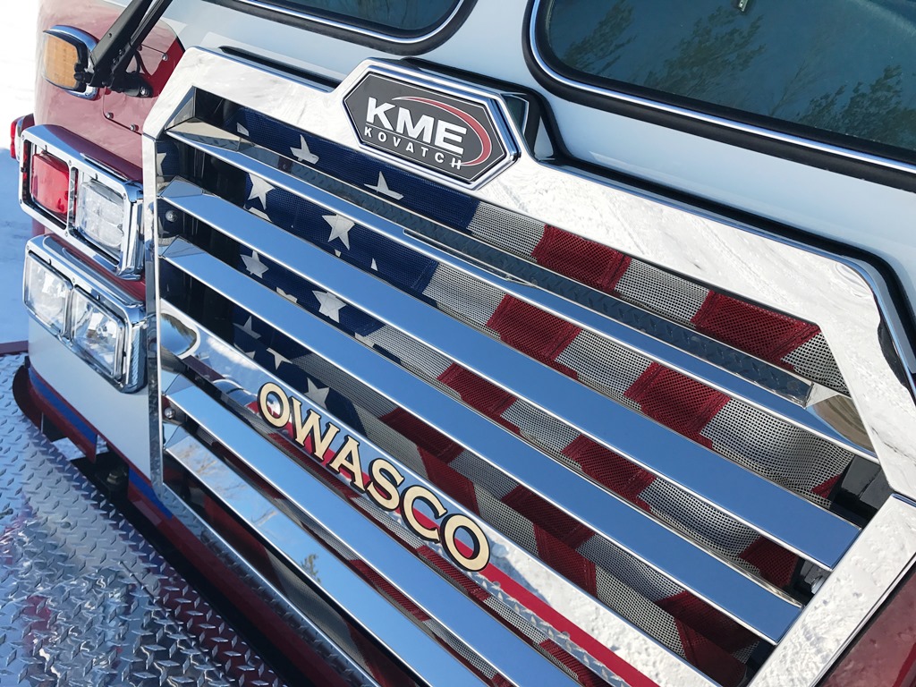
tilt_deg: -18.2
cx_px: 458
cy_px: 344
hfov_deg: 63.4
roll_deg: -13.7
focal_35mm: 28
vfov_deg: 49.7
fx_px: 741
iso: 20
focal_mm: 3.99
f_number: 1.8
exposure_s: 1/1650
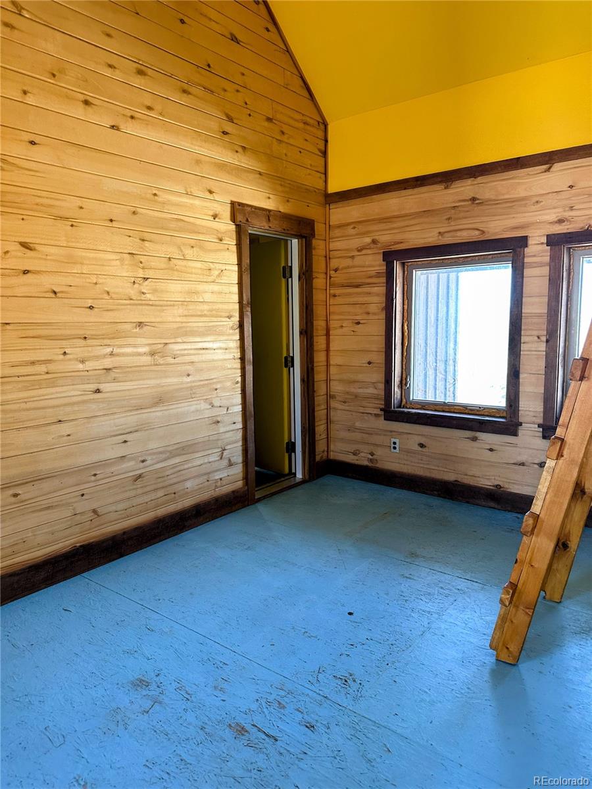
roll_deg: +0.8
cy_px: 394
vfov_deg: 71.6
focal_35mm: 24
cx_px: 296
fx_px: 547
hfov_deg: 56.8
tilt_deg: -6.7
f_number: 1.78
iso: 250
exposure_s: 1/104
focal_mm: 6.86
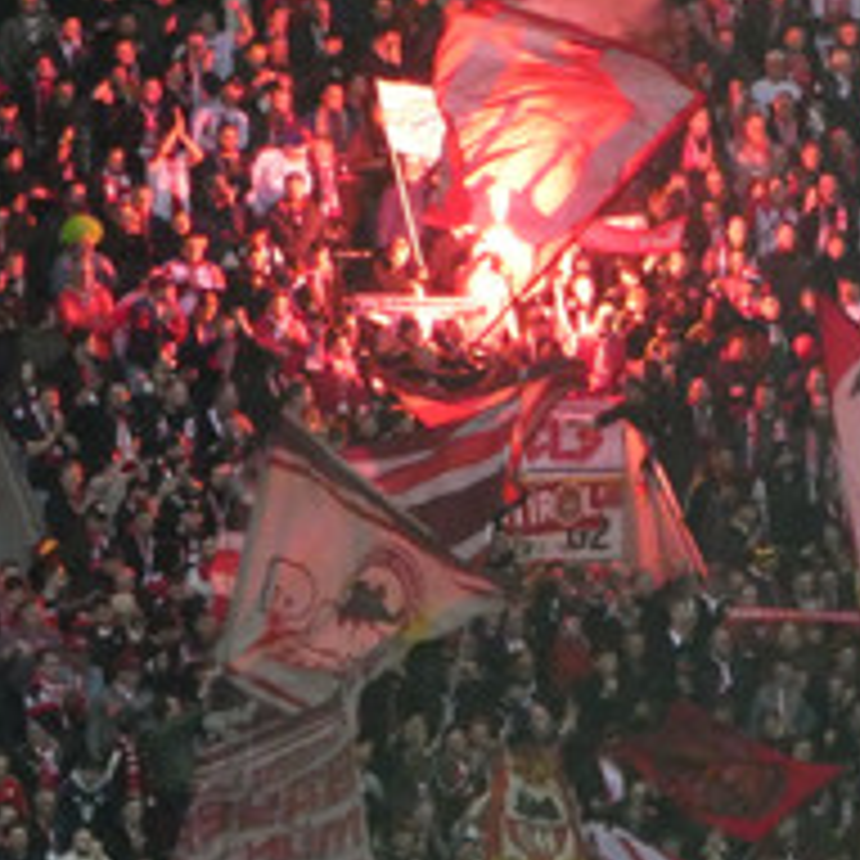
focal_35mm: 549
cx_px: 995
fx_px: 15431
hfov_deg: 3.2
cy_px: 446
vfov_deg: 3.2
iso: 800
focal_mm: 33.2
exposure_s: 1/80
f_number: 5.6
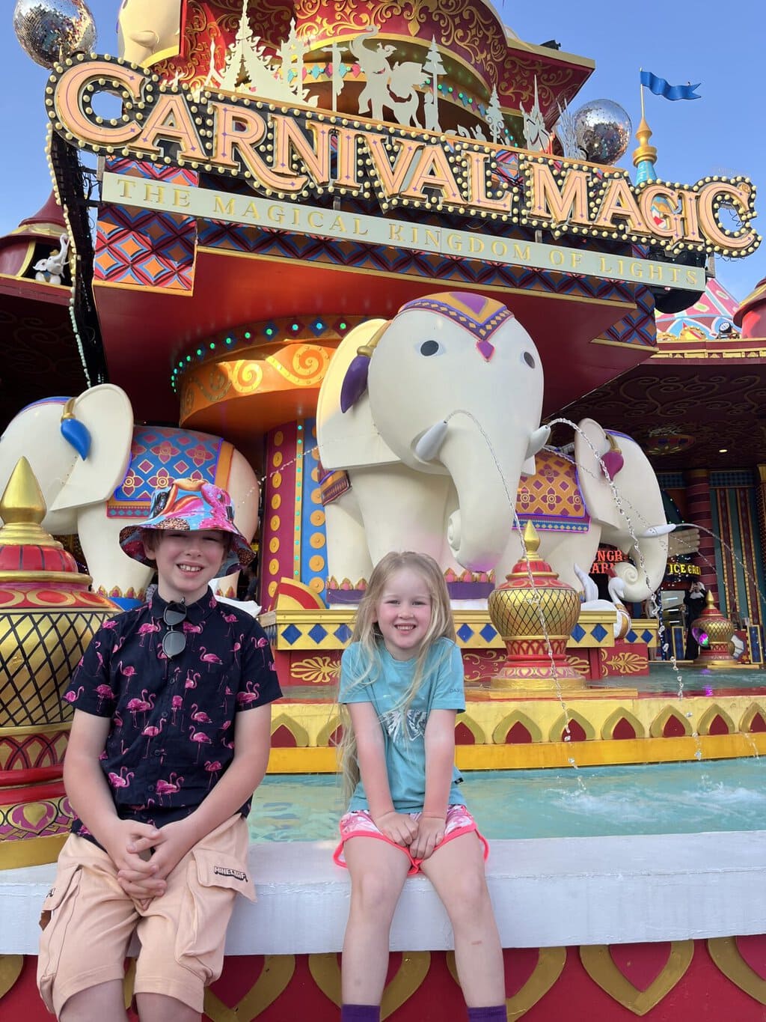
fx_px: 767
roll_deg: +0.4
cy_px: 511
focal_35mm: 26
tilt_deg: +10.7
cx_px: 383
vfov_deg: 67.3
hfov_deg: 53.1
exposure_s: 1/816
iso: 50
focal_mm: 5.1
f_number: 1.6
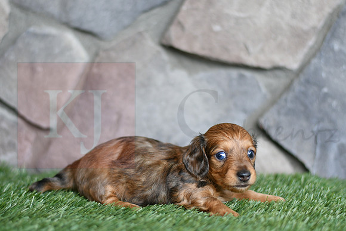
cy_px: 116
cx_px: 173
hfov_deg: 27.0
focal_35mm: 75
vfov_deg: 18.2
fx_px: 721
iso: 125
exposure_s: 1/200
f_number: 1.8
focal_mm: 50
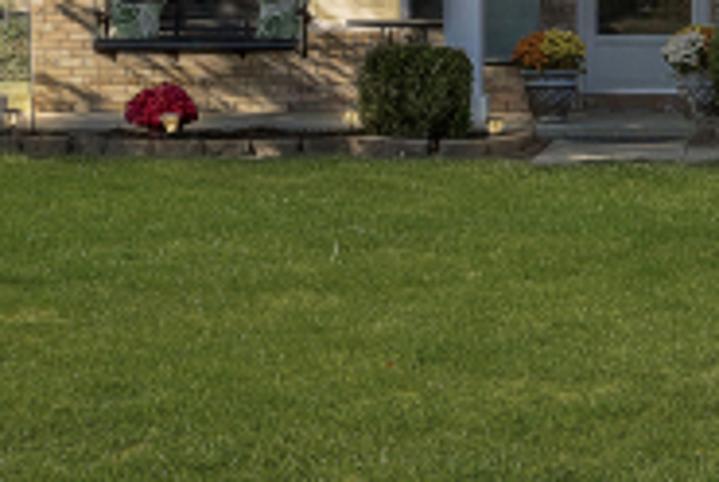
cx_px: 849
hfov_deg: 21.3
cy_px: -237
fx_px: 1780
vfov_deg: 14.4
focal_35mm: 89
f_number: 5.6
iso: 320
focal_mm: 22
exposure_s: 1/2500
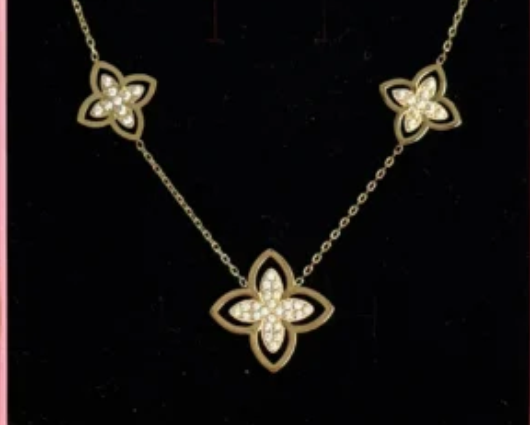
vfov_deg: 23.4
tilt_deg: -23.9
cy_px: 149
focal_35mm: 65
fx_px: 1021
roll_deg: +0.0
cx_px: 272
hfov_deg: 29.1
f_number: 1.78
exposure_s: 1/247
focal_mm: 6.76
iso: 64
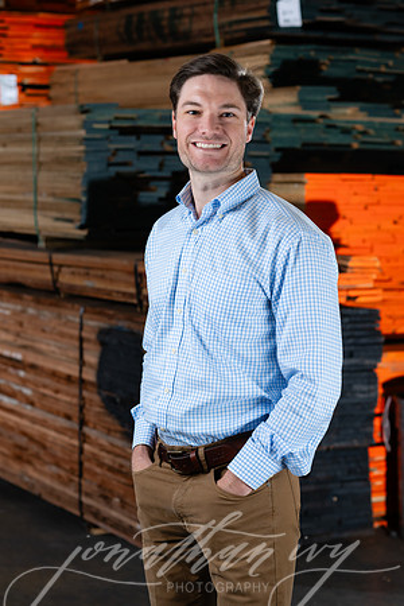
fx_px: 1431
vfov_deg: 23.9
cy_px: 303
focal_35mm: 85
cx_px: 202
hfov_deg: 16.1
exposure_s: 1/60
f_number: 5.6
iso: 400
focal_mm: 85
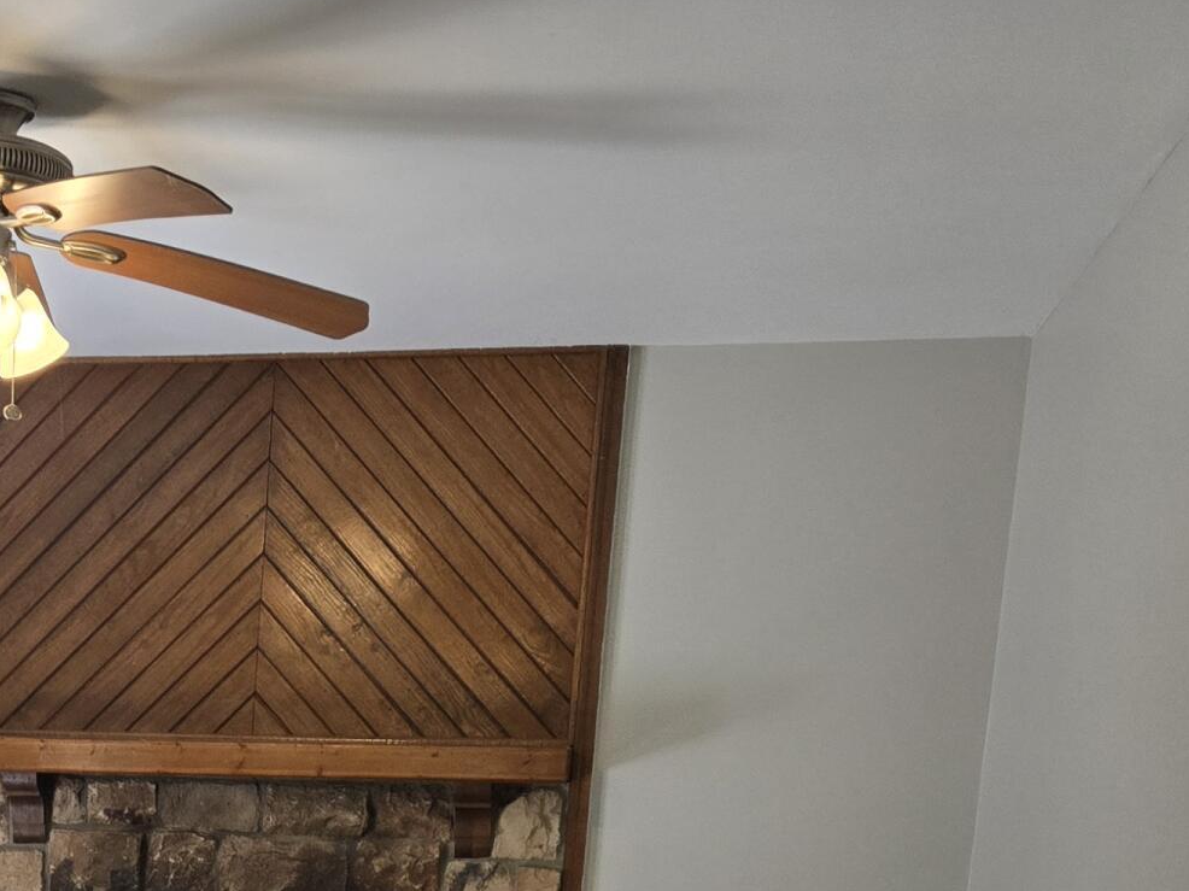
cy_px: 1285
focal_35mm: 70
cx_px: 31
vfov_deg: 18.8
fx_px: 2404
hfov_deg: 26.5
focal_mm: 5.4
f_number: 1.8
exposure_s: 1/180
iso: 100
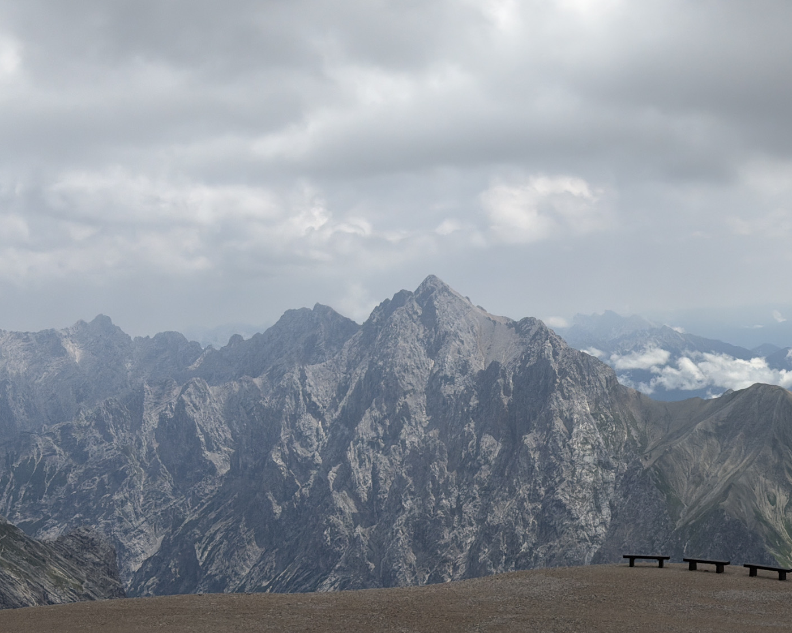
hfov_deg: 28.0
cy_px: 243
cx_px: 565
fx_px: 1570
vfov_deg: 22.8
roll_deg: +1.9
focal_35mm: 67
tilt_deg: +2.3
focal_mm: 6.76
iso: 64
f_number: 1.78
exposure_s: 1/11364
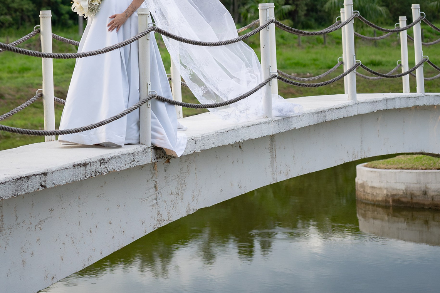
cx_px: 137
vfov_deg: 11.8
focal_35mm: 114
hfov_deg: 17.9
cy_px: -35
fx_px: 1393
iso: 1000
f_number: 2
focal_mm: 50
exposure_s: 1/1000
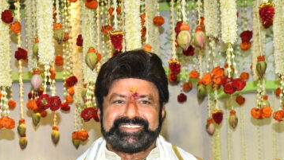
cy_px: 196
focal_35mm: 124
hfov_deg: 17.0
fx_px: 934
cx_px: 11
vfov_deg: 9.6
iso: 1000
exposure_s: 1/100
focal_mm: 55
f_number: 6.3
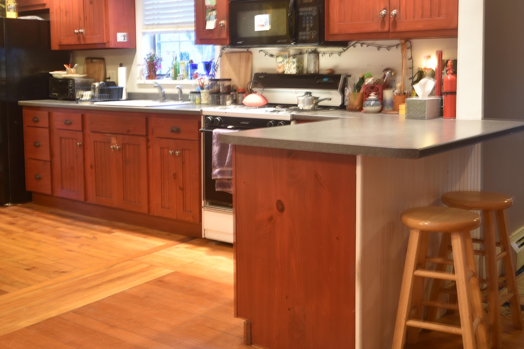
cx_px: 257
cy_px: 121
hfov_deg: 44.5
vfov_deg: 30.3
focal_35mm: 44
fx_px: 640
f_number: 4.5
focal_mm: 20
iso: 100
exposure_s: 1
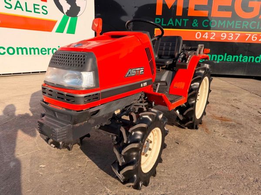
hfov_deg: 71.6
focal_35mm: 24
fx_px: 181
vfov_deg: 56.8
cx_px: 130
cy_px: 98
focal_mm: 6.76
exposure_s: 1/4167
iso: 80
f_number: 1.78
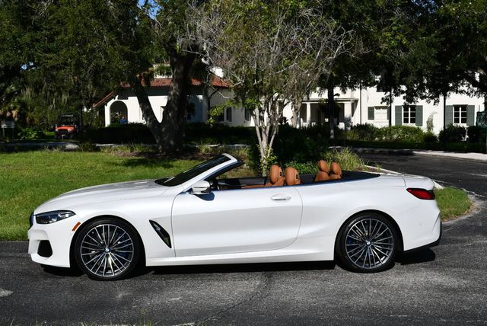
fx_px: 650
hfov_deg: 41.1
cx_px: 244
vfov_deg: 28.1
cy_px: 163
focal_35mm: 48
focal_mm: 24
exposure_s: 1/400
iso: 100
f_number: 10
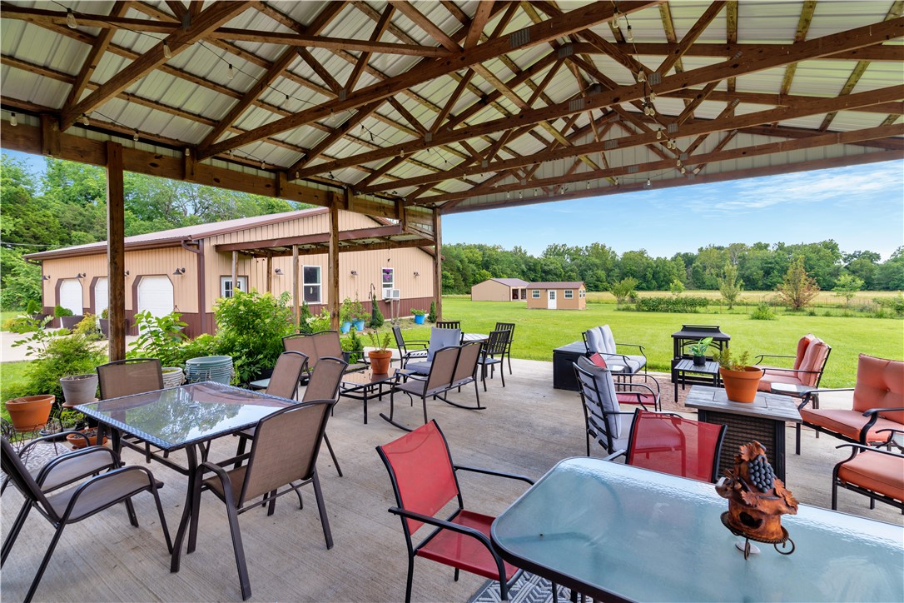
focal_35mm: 16
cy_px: 302
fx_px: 402
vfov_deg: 73.7
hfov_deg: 96.7
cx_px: 452
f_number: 7.1
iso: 100
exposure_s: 1/30
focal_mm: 16
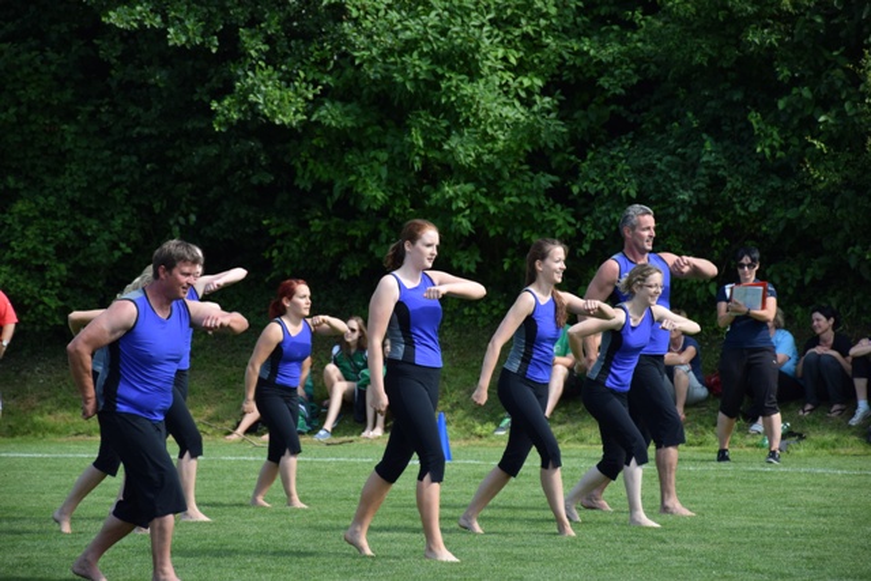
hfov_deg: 13.0
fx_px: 3811
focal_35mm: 158
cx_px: 436
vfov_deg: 8.7
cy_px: 290
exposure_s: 1/1250
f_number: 5.6
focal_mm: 105
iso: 400
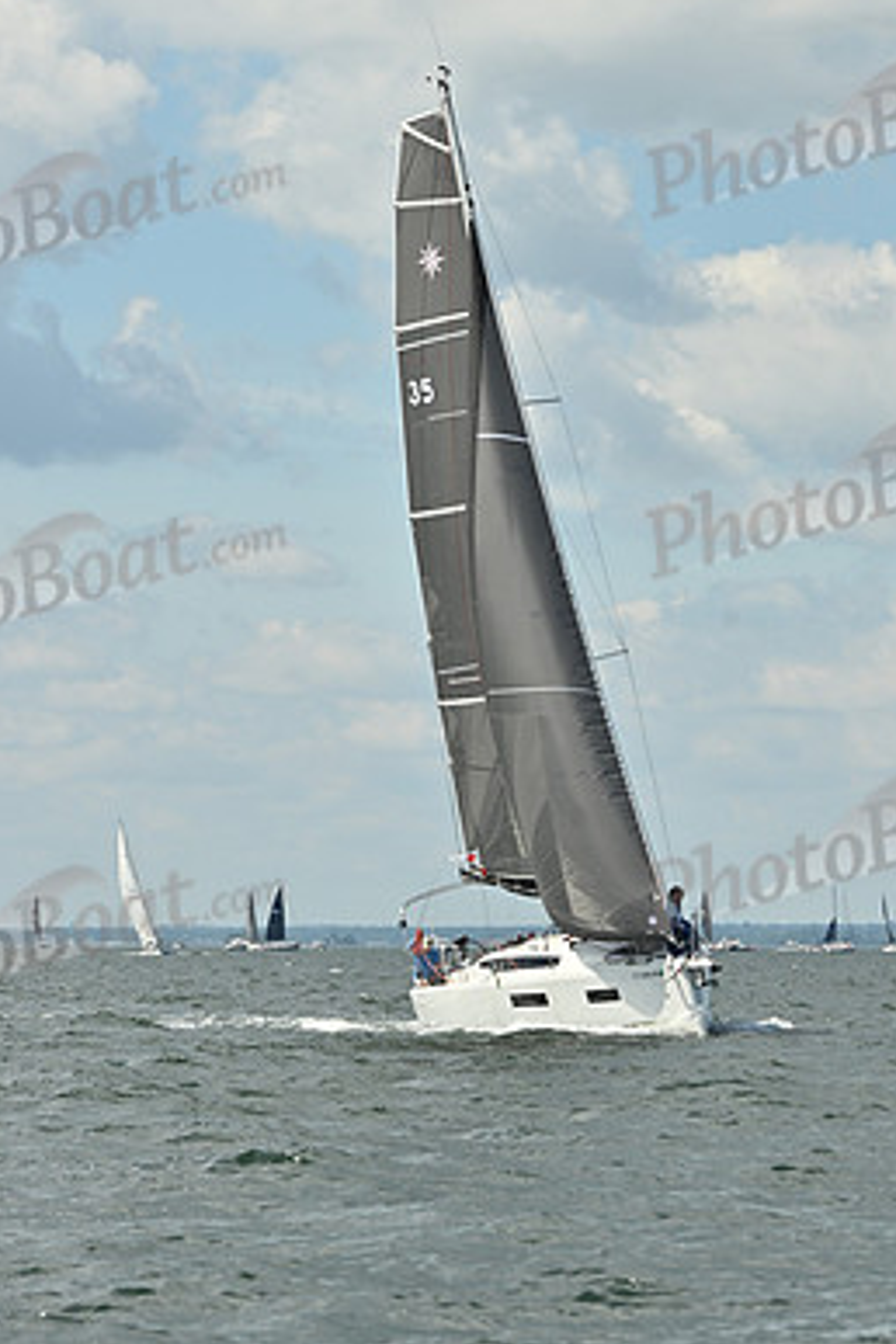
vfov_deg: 11.4
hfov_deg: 7.6
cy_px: 358
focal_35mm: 180
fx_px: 6719
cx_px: 467
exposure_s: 1/1250
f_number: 9
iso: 250
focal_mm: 120
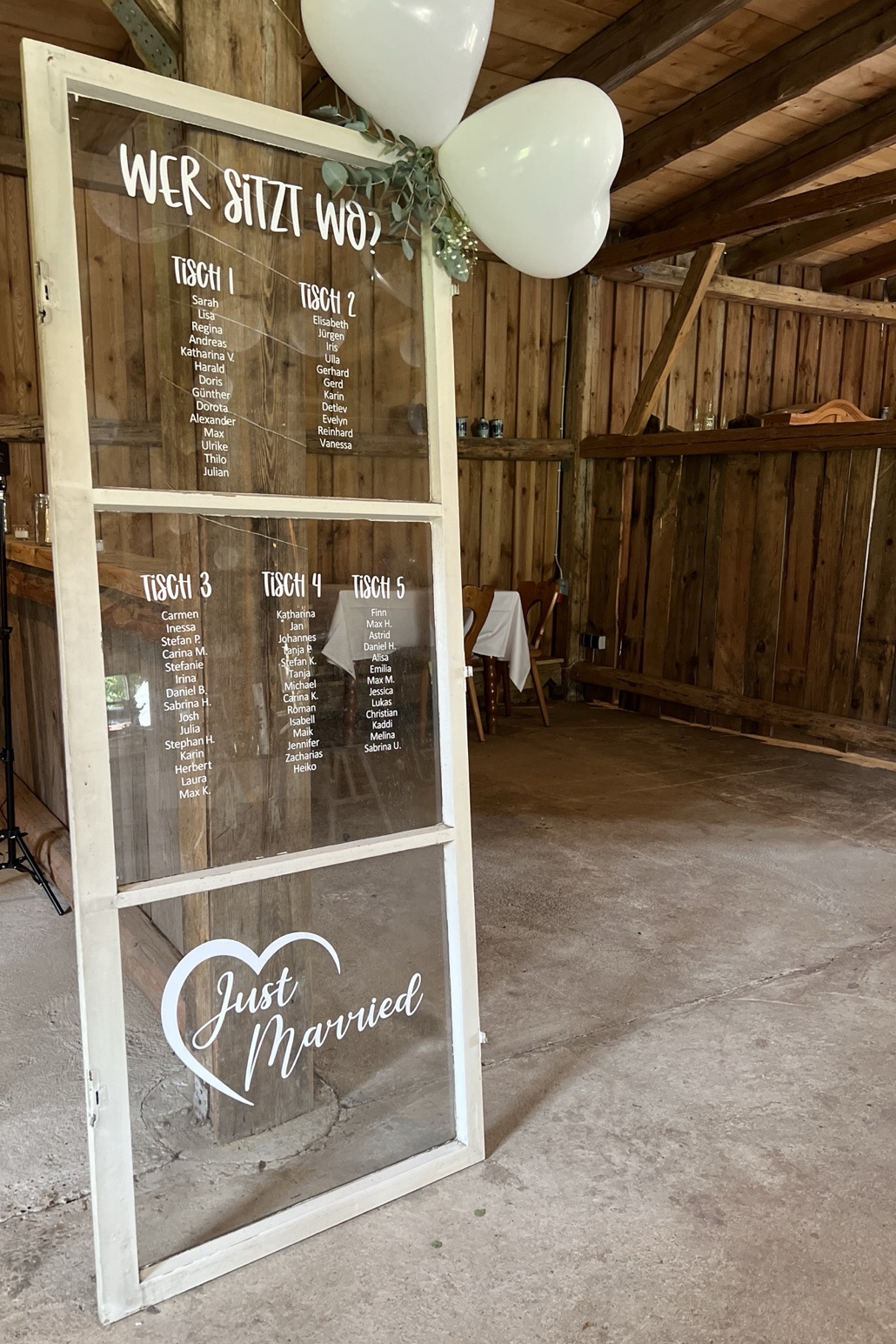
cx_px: 391
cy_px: 679
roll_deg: -0.4
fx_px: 1045
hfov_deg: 46.3
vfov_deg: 65.5
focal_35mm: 28
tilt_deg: -11.6
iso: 250
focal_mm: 5.7
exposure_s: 1/50
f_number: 1.5
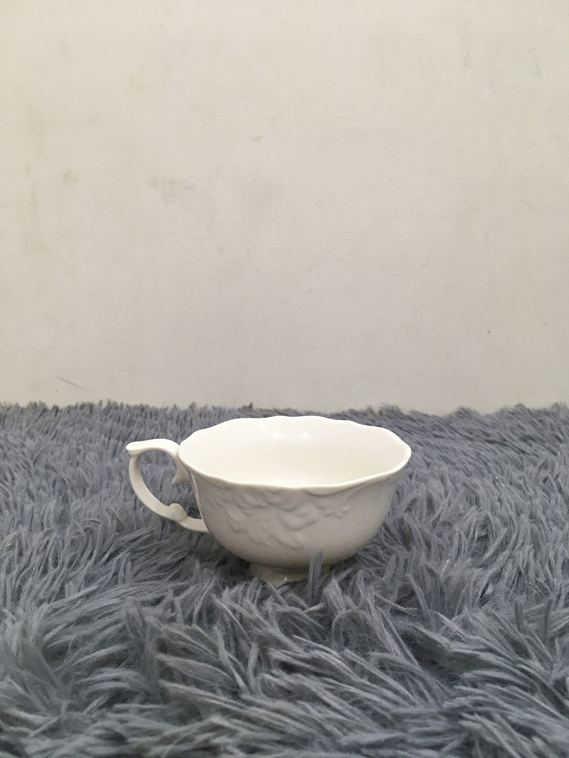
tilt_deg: -11.0
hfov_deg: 48.2
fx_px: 636
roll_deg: +0.6
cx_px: 284
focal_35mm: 29
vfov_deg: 61.7
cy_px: 379
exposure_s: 1/33
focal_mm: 4.15
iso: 80
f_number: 2.2
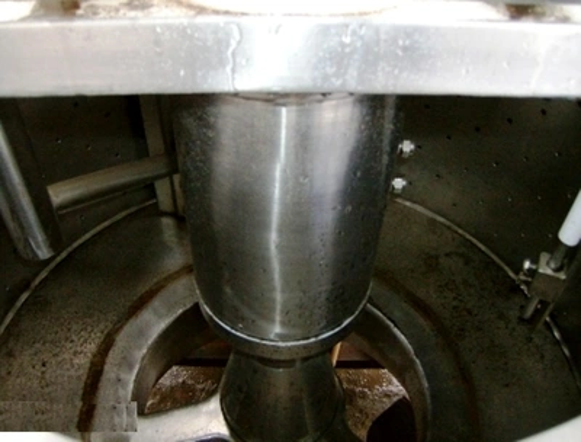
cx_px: 290
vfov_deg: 40.0
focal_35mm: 36
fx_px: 607
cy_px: 221
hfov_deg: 51.1
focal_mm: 6
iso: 200
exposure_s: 1/60
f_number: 2.8
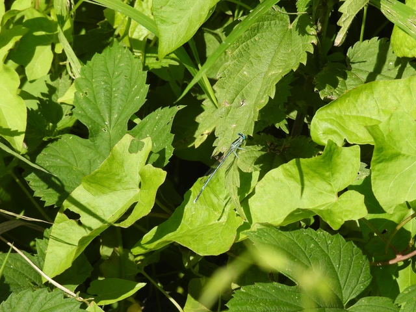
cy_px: 156
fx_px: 11417
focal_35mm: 950
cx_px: 208
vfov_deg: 1.6
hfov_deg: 2.1
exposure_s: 1/320
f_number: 6.3
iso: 100
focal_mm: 170
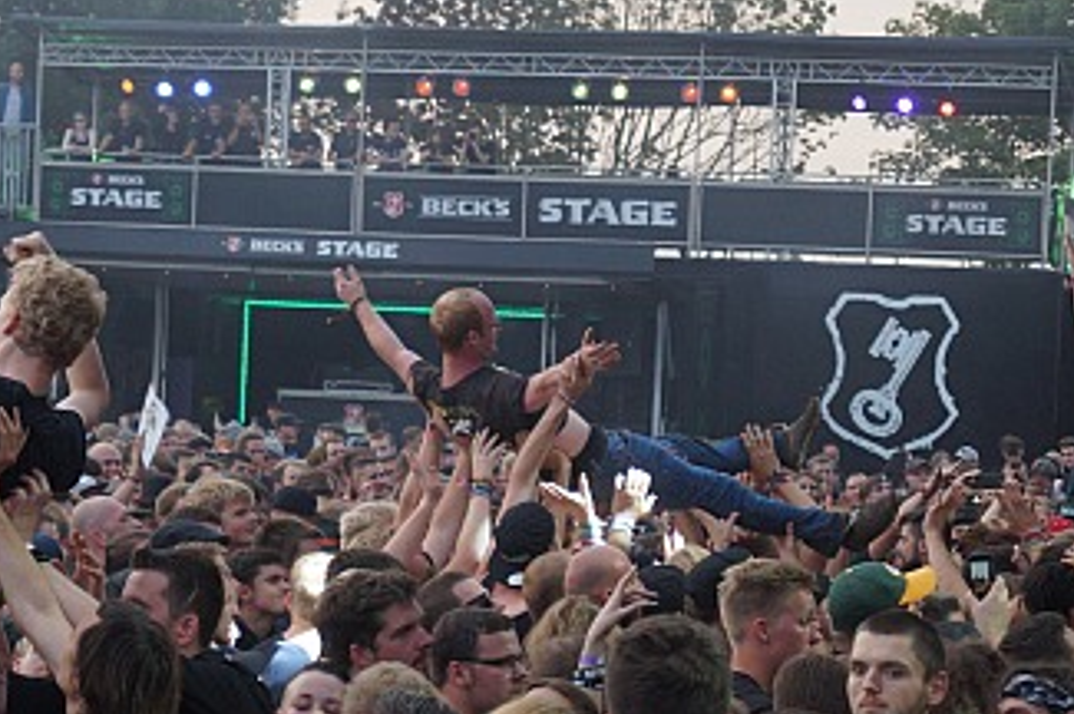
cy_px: 364
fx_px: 4618
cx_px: 188
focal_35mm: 155
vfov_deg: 8.8
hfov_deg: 13.2
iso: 500
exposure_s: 1/160
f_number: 5.6
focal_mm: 55
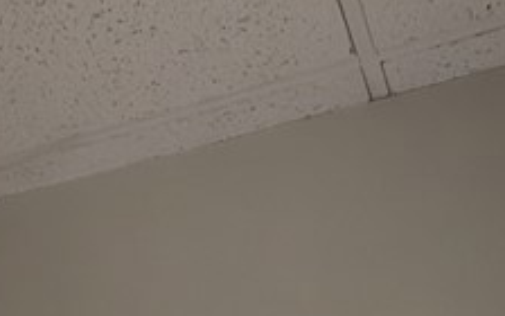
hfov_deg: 32.5
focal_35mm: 63
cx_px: 259
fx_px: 867
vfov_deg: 14.0
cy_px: 770
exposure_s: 1/107
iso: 41
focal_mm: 1.54
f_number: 2.2
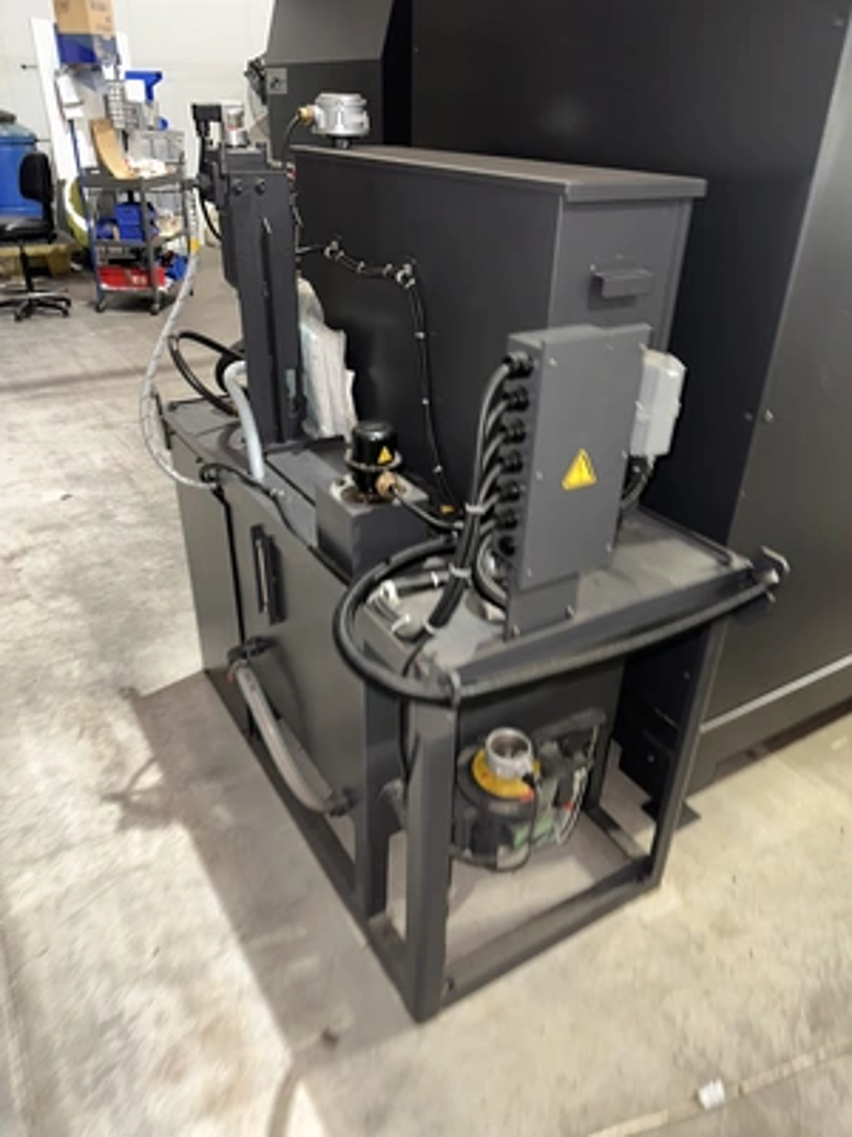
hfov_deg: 56.8
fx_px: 788
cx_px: 426
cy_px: 568
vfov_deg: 71.6
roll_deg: -0.2
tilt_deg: -27.9
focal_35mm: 24
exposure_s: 1/11
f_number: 1.78
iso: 125
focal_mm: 6.86
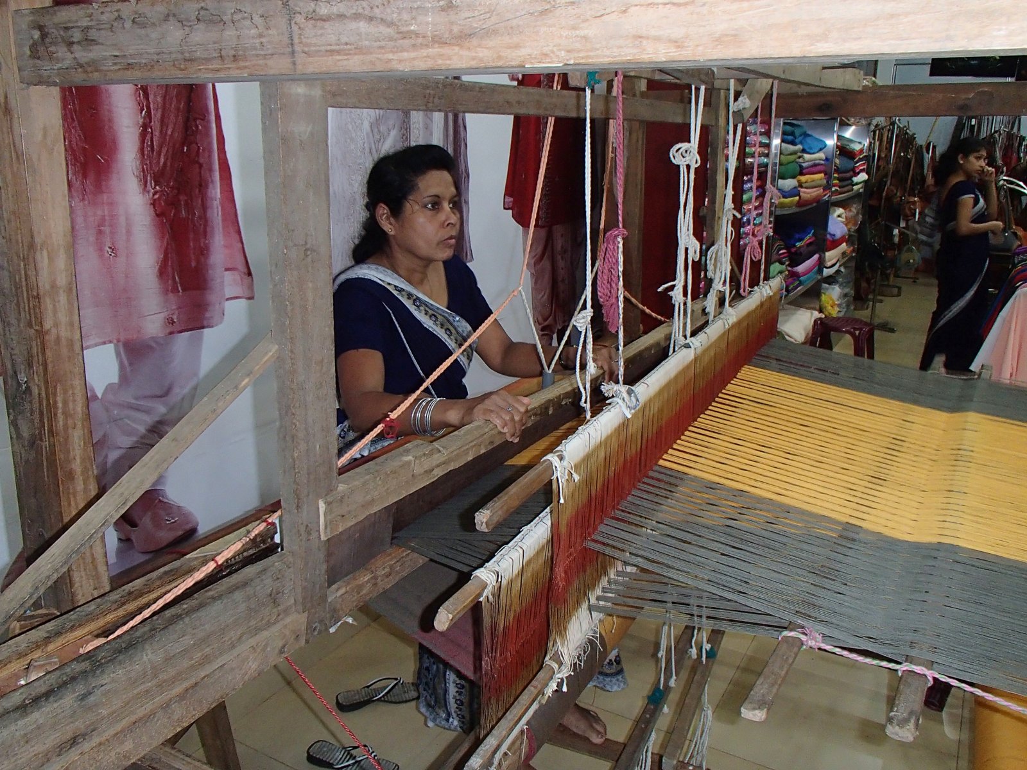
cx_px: 514
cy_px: 385
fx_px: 831
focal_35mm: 28
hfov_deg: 63.4
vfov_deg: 49.7
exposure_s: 1/30
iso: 400
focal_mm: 5
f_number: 3.9
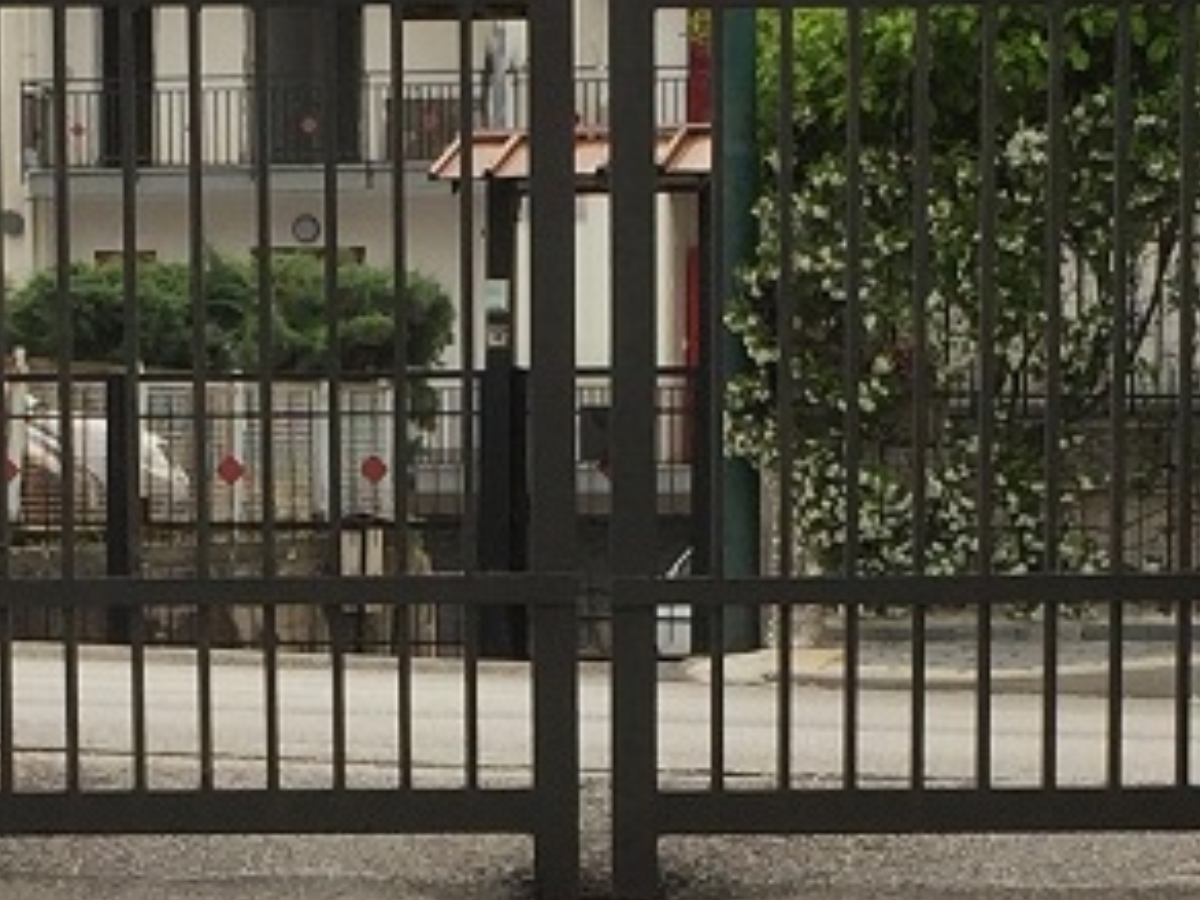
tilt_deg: -4.8
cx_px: 386
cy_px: 990
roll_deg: -0.5
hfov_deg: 13.8
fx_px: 4957
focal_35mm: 143
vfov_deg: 10.3
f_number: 2.2
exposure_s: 1/719
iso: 32
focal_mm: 4.15
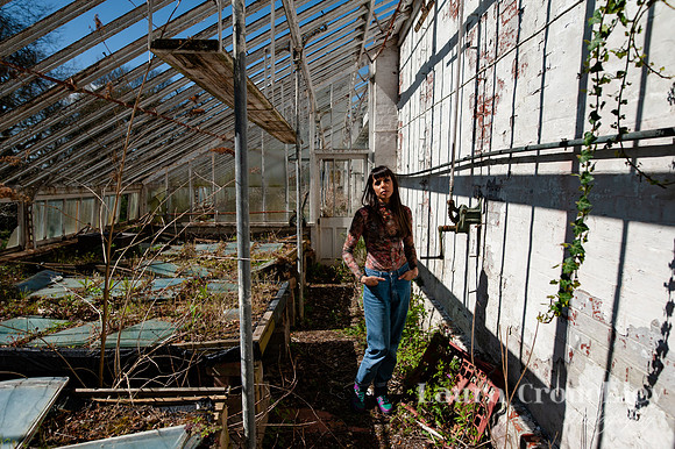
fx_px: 455
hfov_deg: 73.1
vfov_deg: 52.5
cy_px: 224
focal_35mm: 24
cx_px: 339
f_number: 3.5
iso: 200
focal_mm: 24
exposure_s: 1/4000
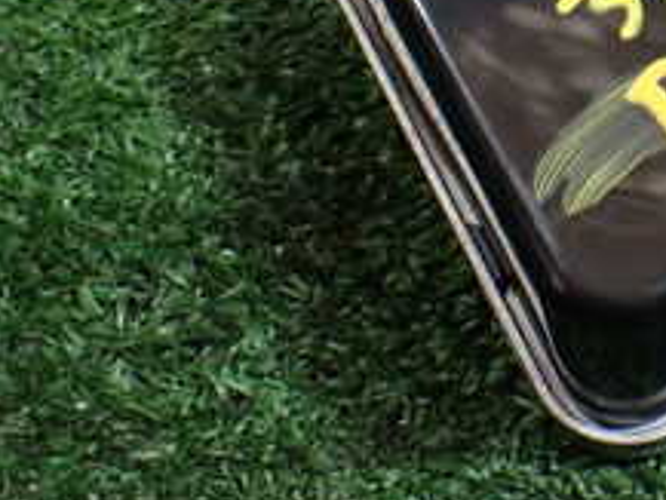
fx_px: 1598
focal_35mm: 83
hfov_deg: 21.7
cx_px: 816
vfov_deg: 17.1
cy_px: -67
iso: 800
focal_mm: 5.4
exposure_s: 1/125
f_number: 2.3
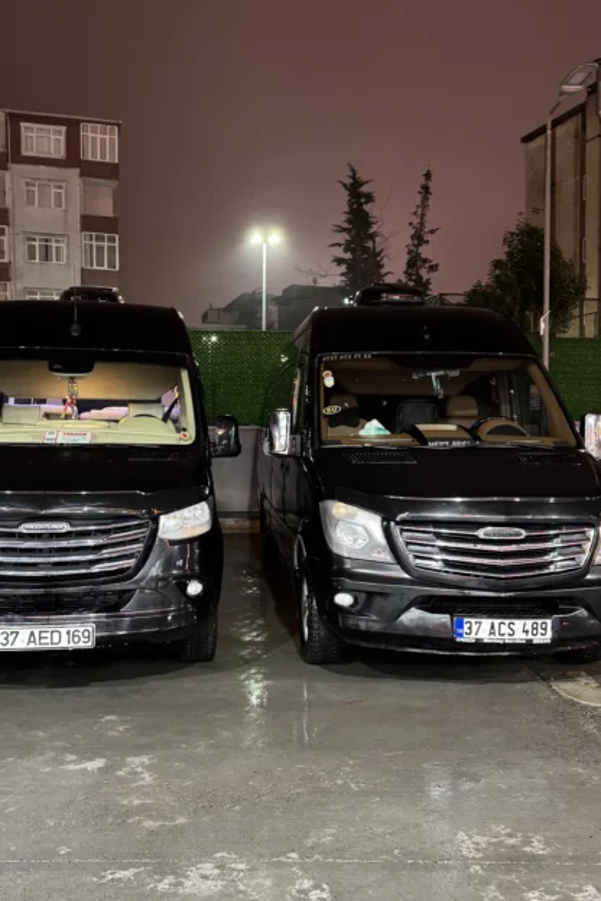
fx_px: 801
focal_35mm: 32
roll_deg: +0.8
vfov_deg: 58.7
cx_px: 260
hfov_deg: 41.0
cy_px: 456
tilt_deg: -0.9
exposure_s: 1/25
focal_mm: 6.76
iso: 1000
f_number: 1.78
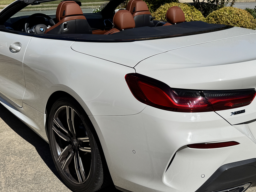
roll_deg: +0.8
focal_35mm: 44
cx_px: 133
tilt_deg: -12.1
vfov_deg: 32.3
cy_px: 49
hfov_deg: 42.9
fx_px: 325
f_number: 1.78
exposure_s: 1/10417
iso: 80
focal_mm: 6.76
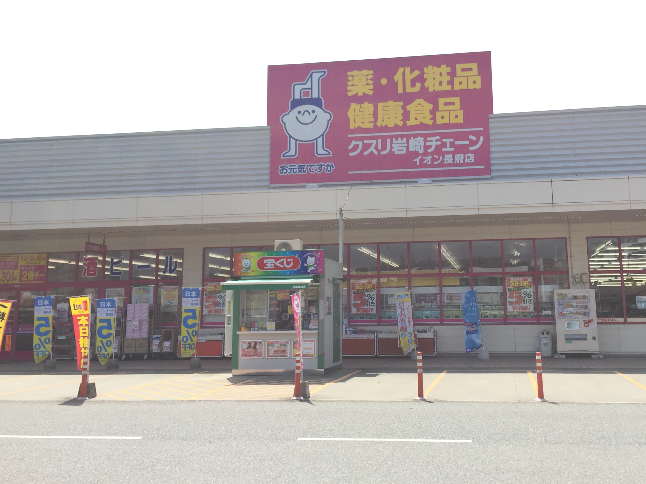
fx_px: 709
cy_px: 183
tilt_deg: +11.5
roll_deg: +1.1
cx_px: 385
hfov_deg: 48.7
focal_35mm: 38
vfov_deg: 37.5
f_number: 2.2
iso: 32
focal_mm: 4.15
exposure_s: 1/1099
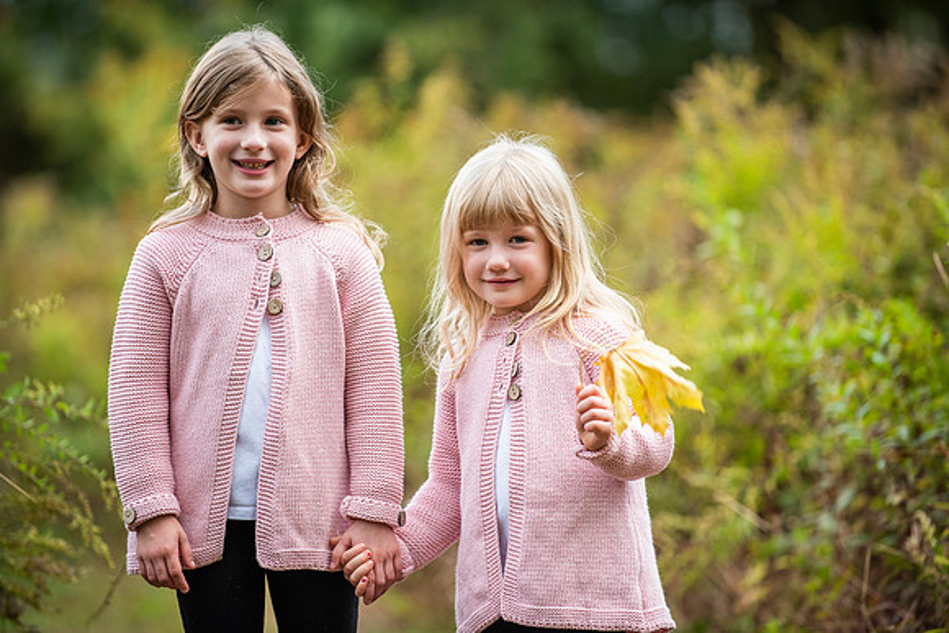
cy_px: 316
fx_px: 4746
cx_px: 474
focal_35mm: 180
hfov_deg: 11.4
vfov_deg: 7.6
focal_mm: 180
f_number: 2.8
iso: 400
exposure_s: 1/640
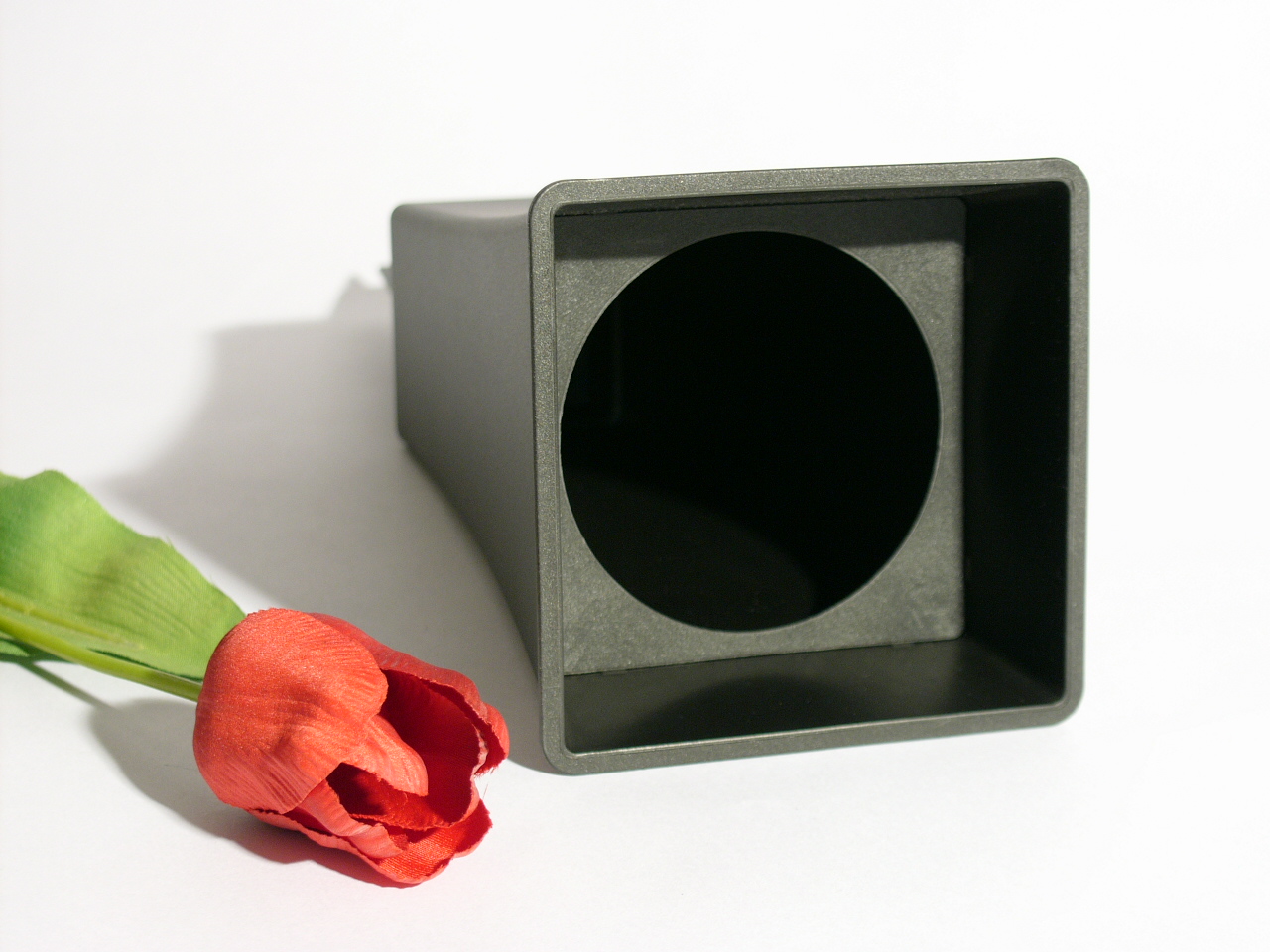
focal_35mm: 82
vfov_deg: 18.0
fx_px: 3008
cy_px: 476
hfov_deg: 23.8
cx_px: 635
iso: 100
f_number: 3.2
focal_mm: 20.5
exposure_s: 1/100
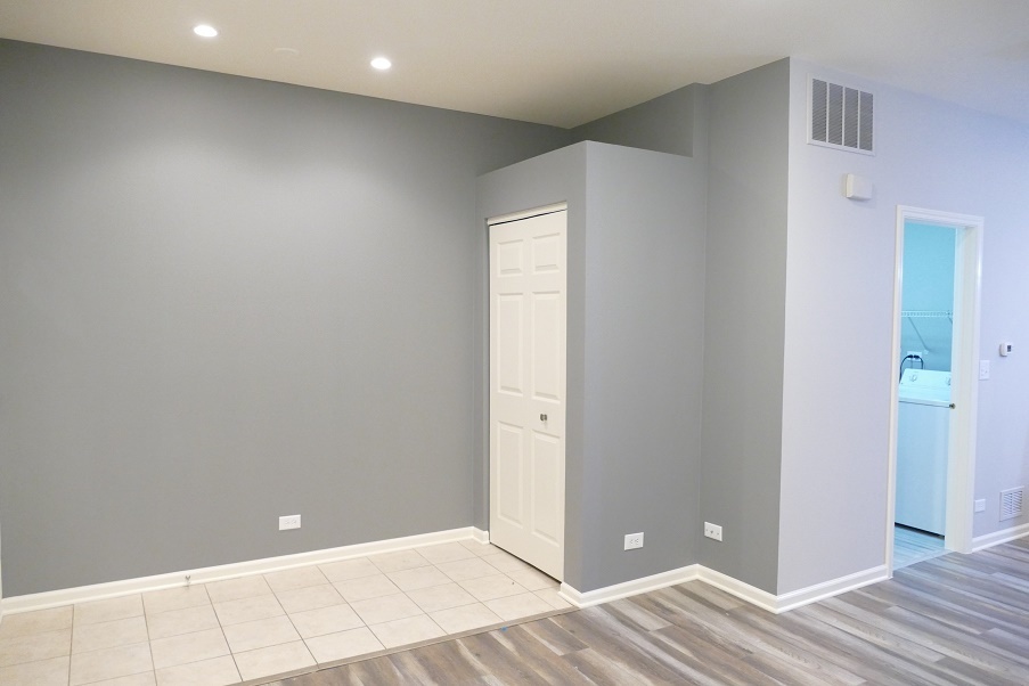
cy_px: 343
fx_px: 715
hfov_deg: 71.5
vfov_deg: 51.3
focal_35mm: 25
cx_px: 514
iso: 1600
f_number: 2.8
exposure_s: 1/50
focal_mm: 9.12
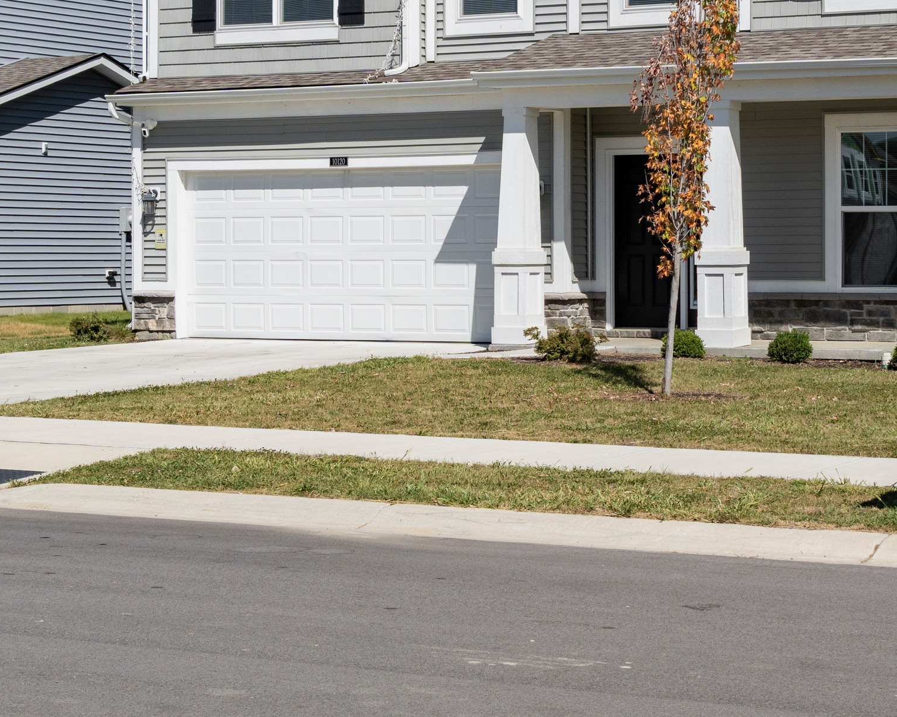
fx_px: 2202
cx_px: 708
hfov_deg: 22.7
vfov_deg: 18.4
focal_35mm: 83
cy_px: 208
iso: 200
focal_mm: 29
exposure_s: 1/1000
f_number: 9
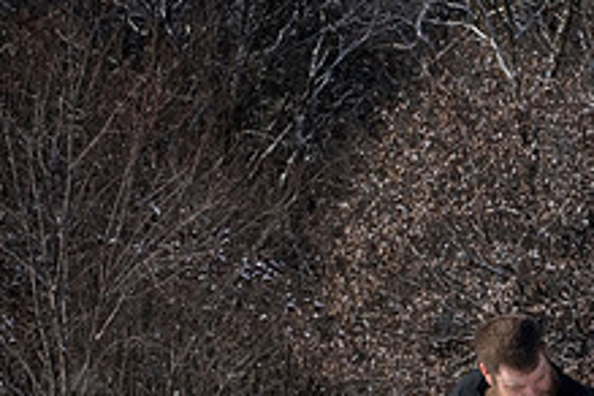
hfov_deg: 7.4
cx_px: 953
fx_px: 4488
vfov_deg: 5.0
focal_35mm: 272
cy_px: 562
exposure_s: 1/1000
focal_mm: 80
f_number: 14
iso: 640
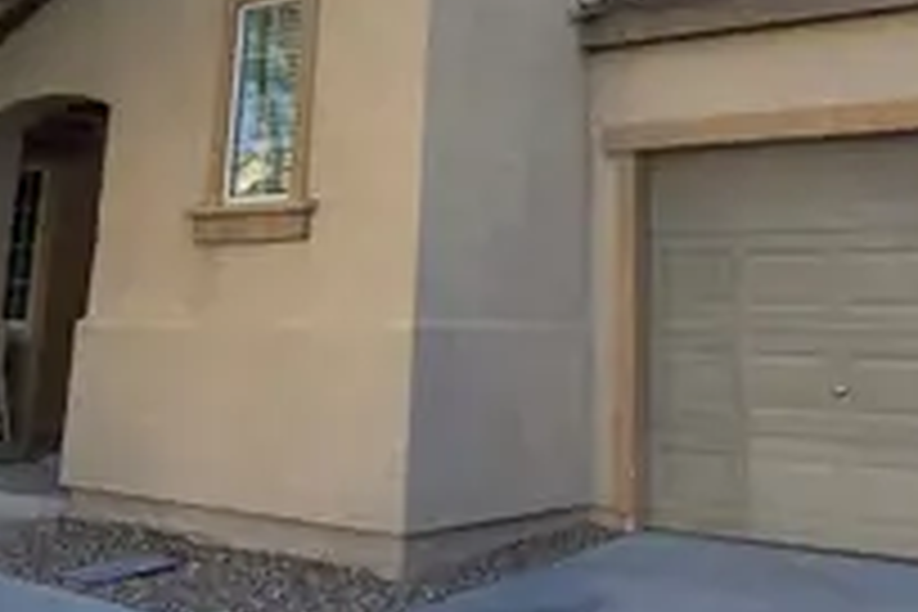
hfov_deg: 40.2
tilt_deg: +14.4
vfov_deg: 26.1
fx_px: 1249
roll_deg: -2.0
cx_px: 554
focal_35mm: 49
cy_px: 0
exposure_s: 1/1653
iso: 80
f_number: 1.78
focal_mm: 6.76
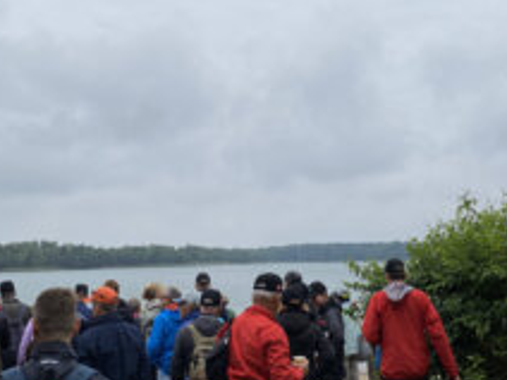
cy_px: 179
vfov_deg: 29.7
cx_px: 270
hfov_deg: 38.9
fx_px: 718
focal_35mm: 49
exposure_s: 1/3846
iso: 32
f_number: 1.8
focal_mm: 4.2
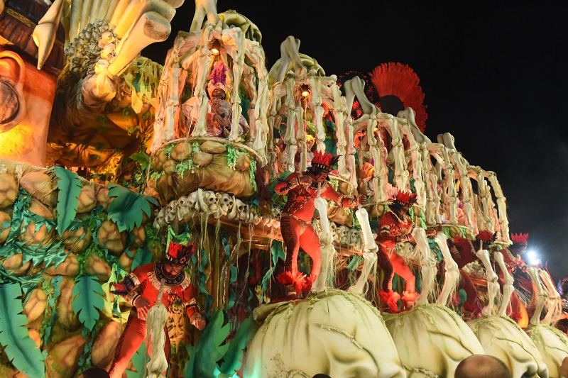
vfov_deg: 42.3
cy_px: 189
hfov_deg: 60.3
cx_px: 284
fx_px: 489
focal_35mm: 31
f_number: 4.5
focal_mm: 31
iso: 6400
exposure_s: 1/400
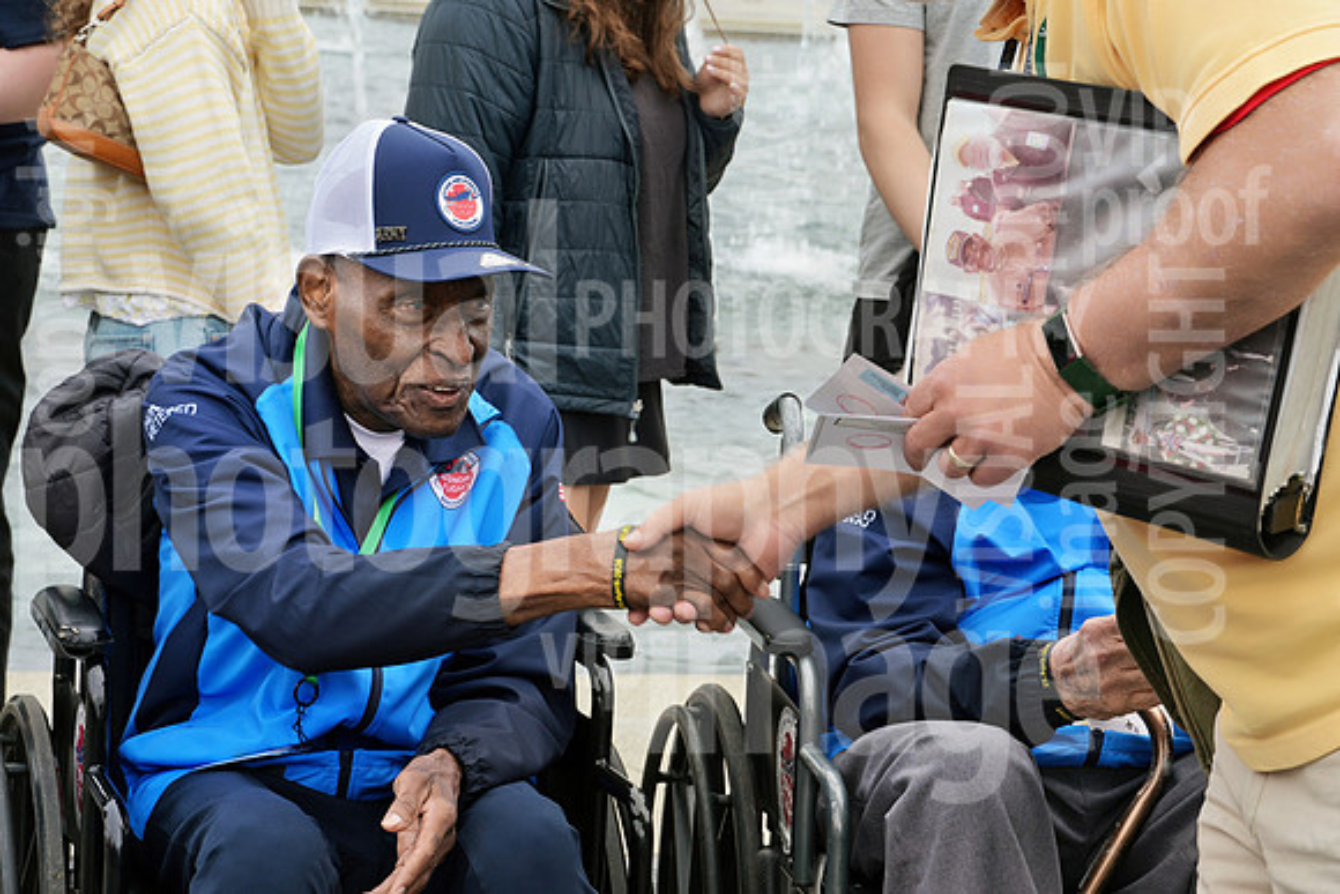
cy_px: 447
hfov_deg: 25.5
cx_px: 670
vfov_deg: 17.2
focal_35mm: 80
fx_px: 2960
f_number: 8
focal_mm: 53
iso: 100
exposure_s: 1/125
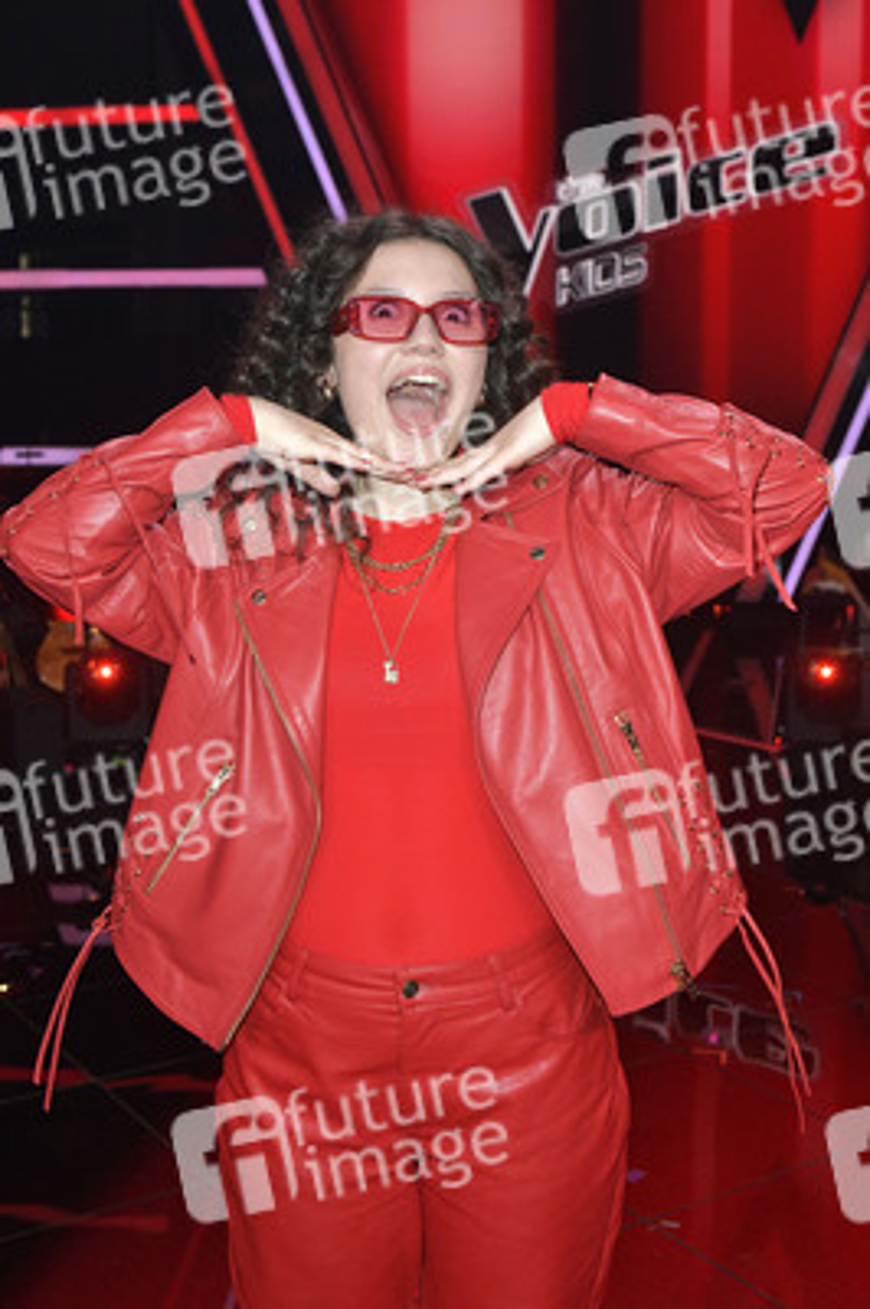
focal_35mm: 42
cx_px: 435
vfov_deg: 46.4
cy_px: 654
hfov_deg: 31.8
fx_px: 1525
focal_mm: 42
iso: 2500
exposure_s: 1/200
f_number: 7.1
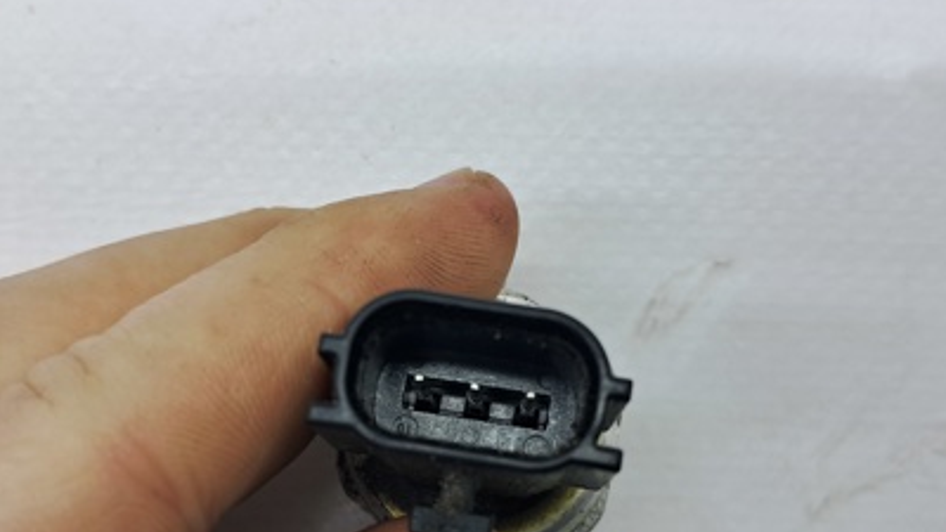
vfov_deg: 25.2
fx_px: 1179
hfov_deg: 43.7
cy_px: 379
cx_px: 452
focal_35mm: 47
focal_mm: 4
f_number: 1.8
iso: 50
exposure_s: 1/100
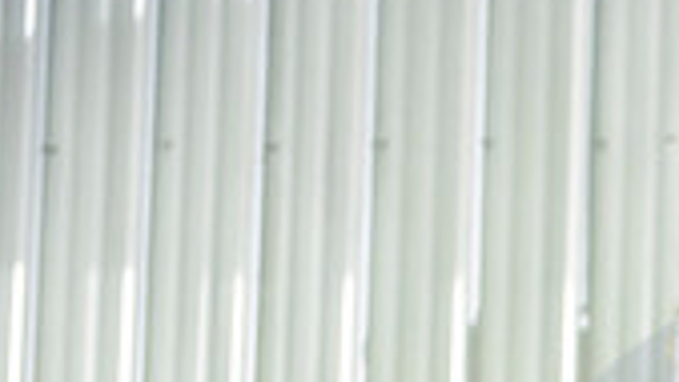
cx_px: 1137
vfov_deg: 4.8
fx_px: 4518
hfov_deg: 8.3
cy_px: 653
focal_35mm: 251
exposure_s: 1/125
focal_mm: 70
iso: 250
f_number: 2.8
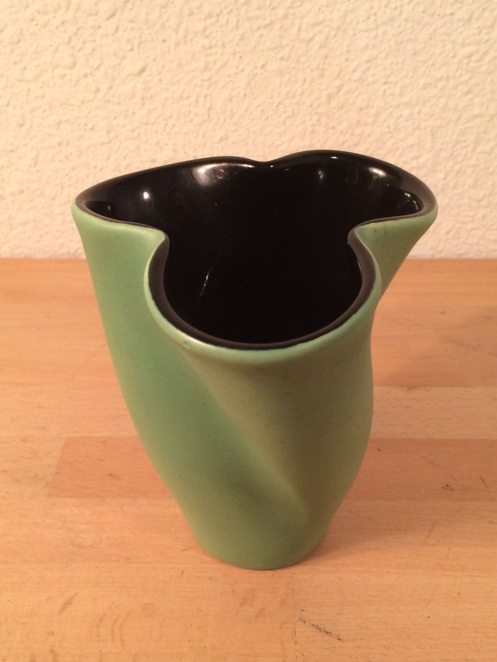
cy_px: 356
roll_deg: +1.9
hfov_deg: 39.7
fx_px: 689
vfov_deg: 51.3
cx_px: 248
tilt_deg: -37.3
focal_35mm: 36
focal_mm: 4.15
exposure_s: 1/33
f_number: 2.2
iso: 80
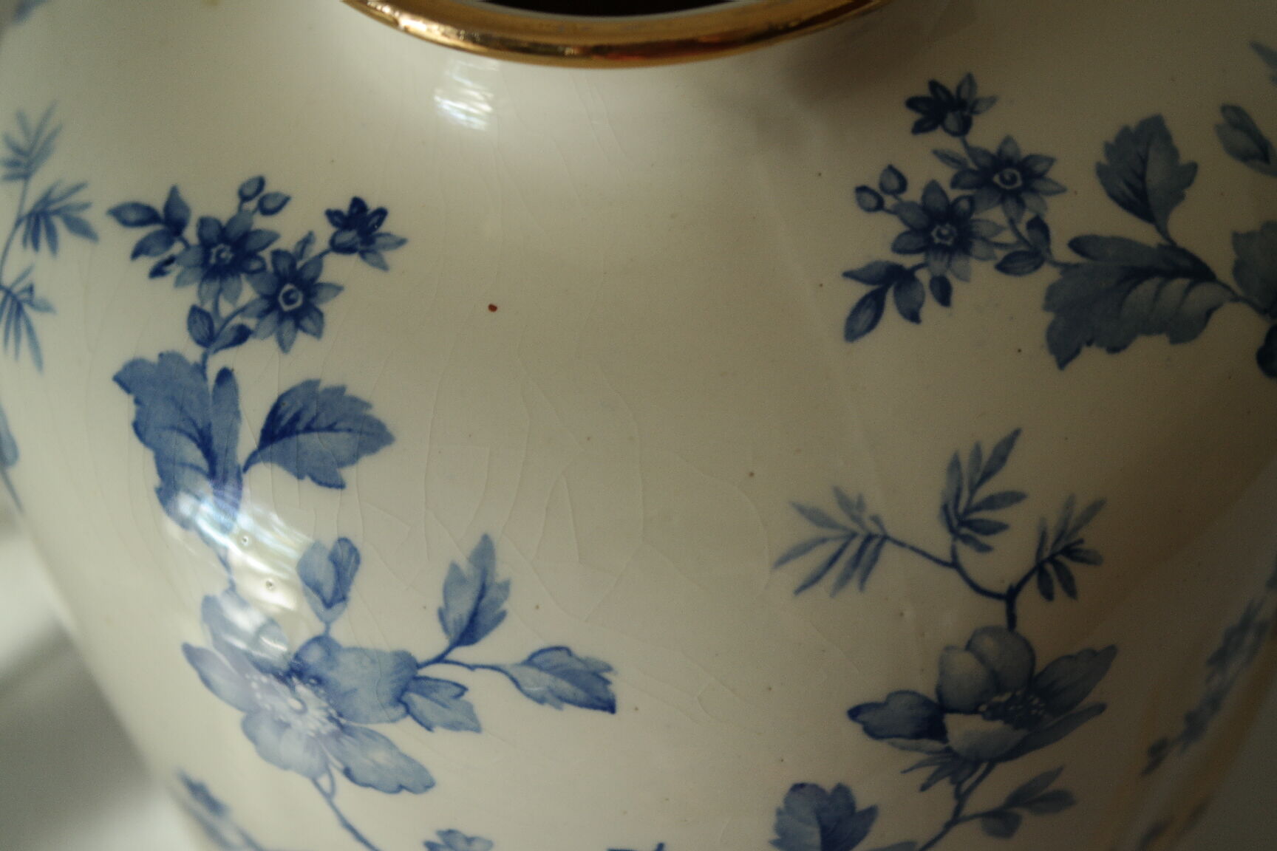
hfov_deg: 29.2
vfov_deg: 19.7
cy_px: 426
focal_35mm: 69
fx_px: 2447
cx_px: 638
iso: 400
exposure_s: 1/30
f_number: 5.6
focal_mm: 45
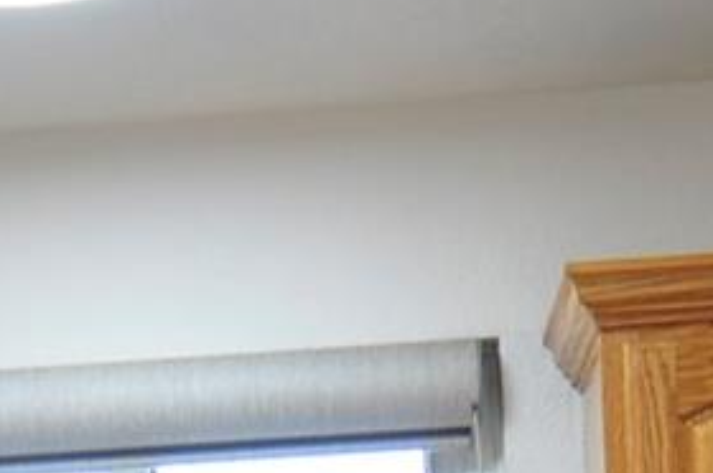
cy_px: 1147
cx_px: 275
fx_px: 2038
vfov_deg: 11.1
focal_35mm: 103
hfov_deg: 19.8
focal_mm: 12
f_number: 4
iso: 220
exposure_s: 1/30
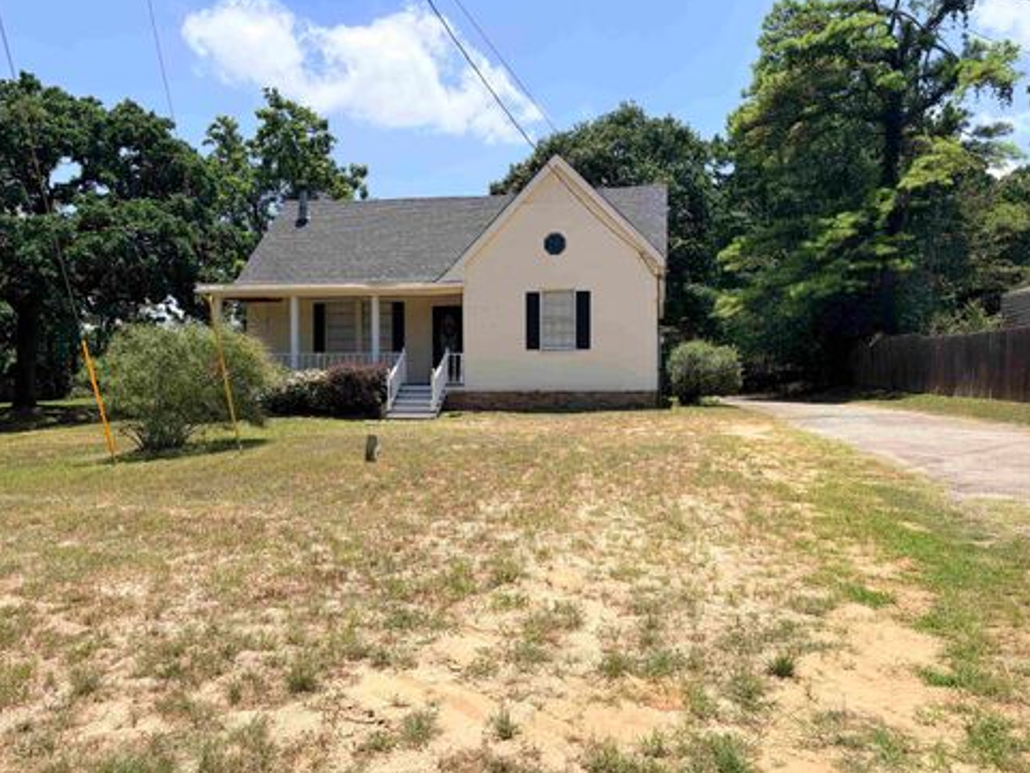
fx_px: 804
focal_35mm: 27
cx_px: 520
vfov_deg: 51.4
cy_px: 393
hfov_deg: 65.3
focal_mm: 5.96
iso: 64
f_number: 1.6
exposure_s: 1/4608
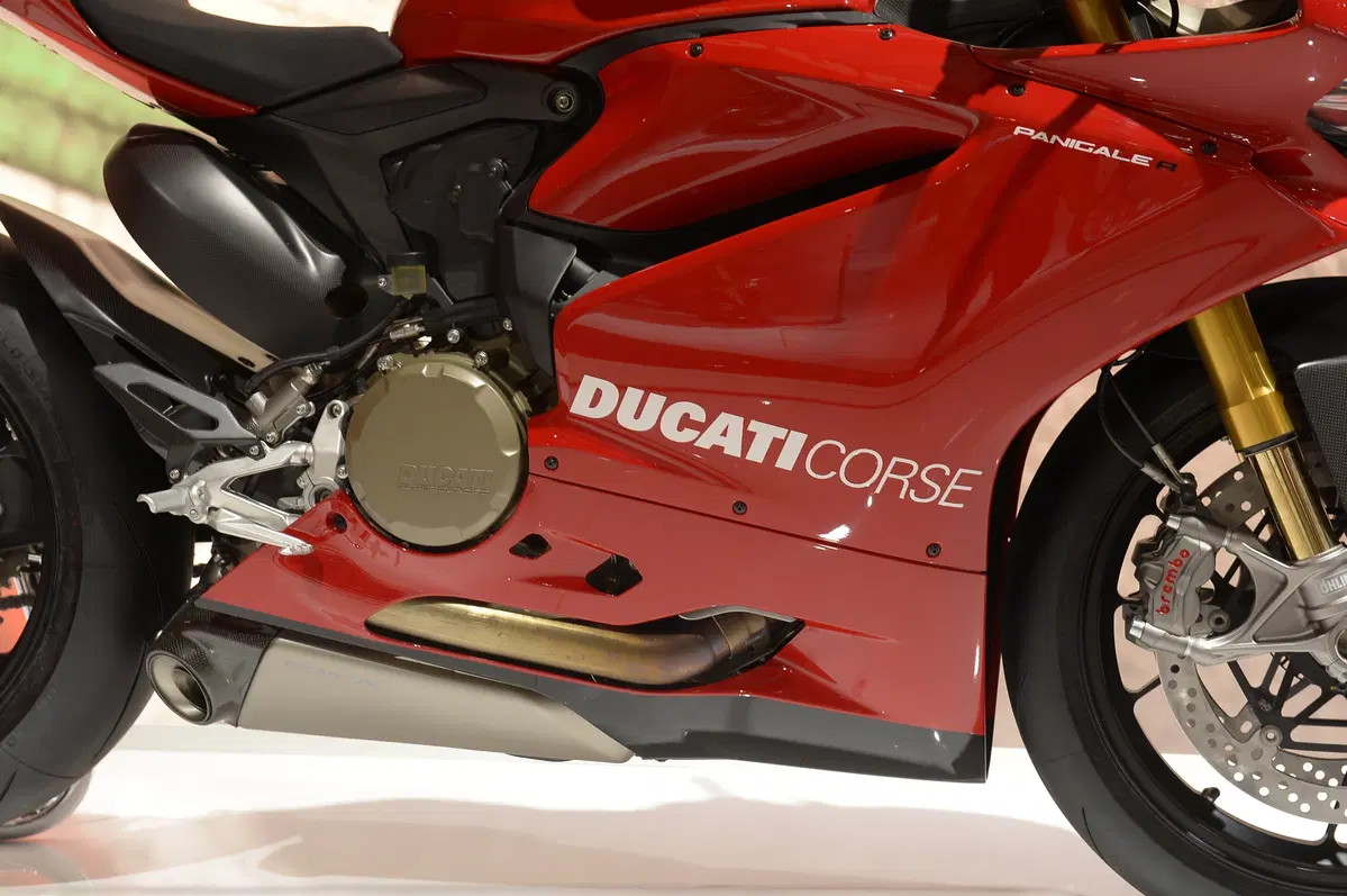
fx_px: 2467
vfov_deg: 20.6
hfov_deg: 30.5
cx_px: 674
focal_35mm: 66
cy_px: 448
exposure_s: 1/200
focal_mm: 66
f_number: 6.3
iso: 800
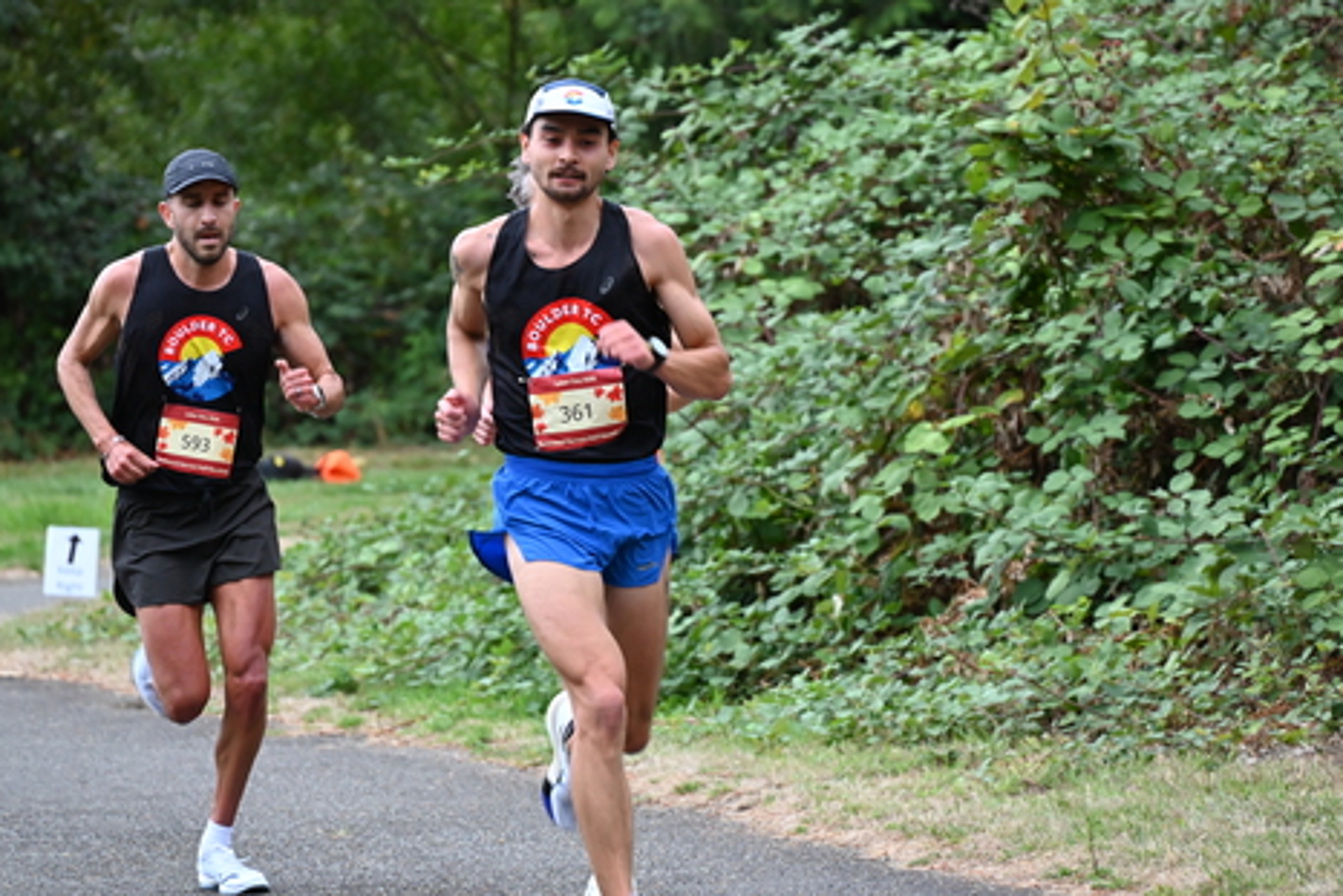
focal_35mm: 236
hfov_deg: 8.7
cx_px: 646
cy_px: 393
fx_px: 8806
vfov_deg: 5.8
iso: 2500
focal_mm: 200
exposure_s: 1/250
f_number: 6.3
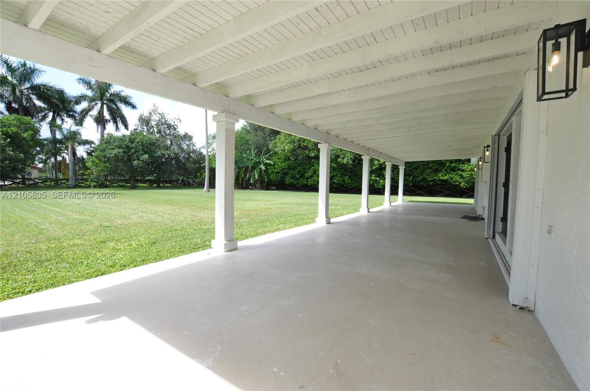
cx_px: 295
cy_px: 196
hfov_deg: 100.5
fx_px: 245
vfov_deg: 77.2
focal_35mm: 15
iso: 400
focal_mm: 10
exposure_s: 1/250
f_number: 8
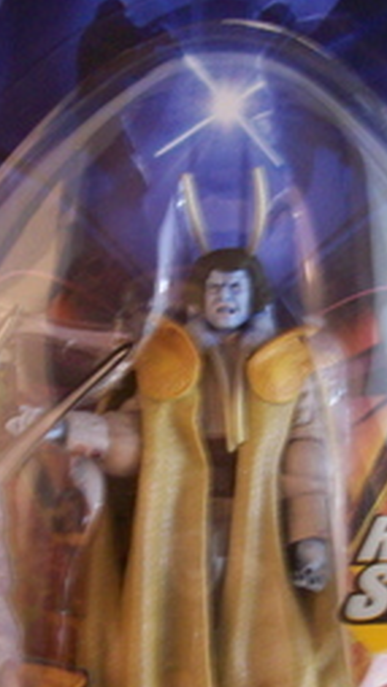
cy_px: 449
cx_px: 249
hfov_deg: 16.3
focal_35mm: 74
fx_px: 1349
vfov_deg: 28.4
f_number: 2.7
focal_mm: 6
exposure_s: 1/11.6
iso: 160
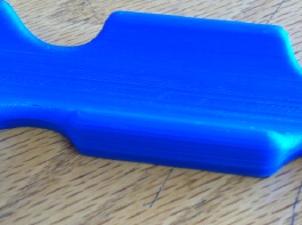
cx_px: 177
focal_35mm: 71
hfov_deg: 27.4
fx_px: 618
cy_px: 99
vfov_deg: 20.6
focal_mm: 3.85
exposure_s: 1/24
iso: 100
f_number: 2.8
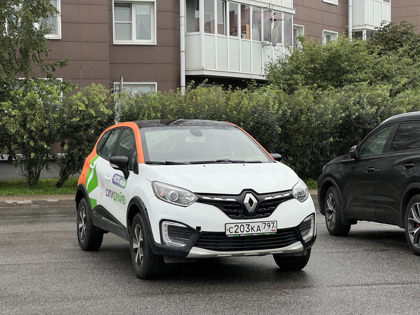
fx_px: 934
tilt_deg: -0.2
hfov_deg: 25.3
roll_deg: +1.7
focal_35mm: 77
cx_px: 210
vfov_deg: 19.1
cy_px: 158
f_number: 2.8
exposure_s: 1/194
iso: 32
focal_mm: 9
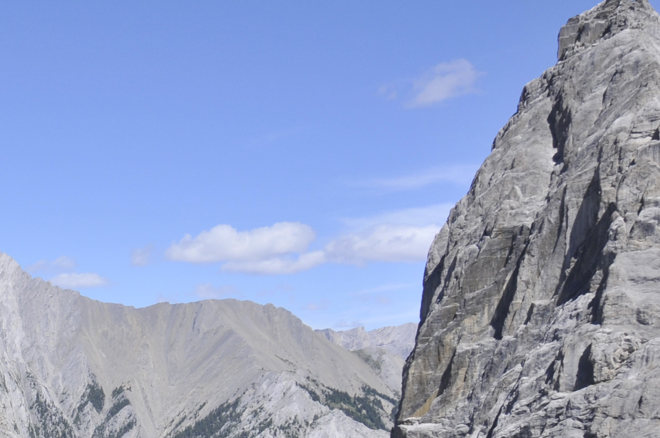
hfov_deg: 22.1
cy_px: 537
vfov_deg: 16.3
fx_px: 1465
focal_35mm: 80
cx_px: -261
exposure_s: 1/400
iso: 200
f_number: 10
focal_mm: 18
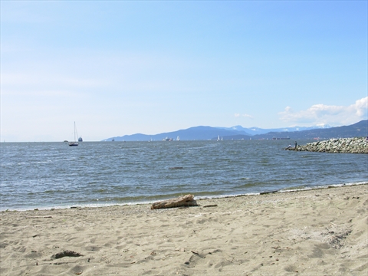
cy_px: 138
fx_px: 404
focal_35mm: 38
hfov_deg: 49.0
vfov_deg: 37.7
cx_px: 184
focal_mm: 6.3
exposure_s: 1/430
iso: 50
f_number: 4.9
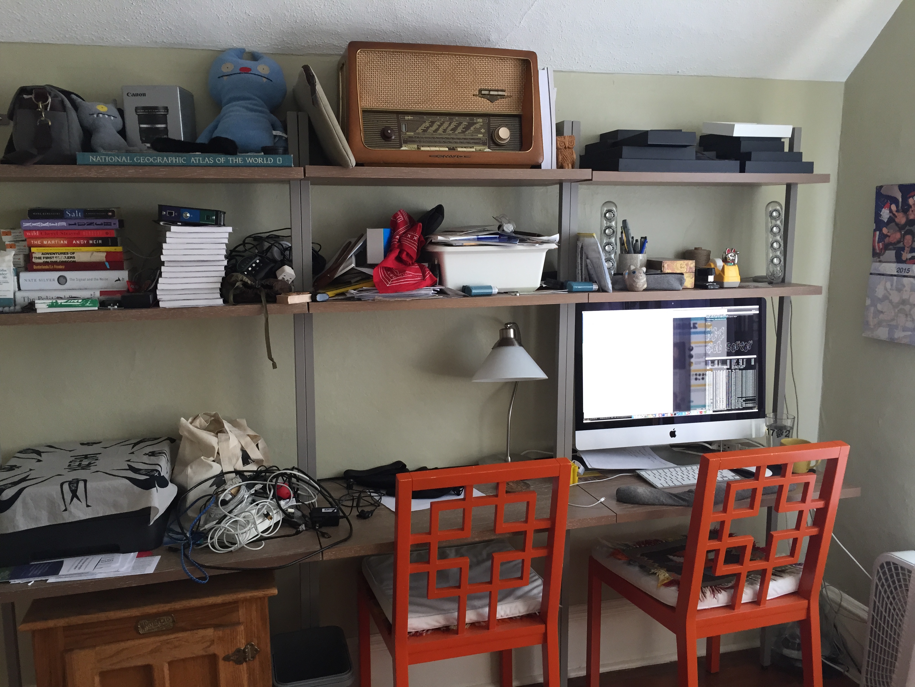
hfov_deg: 61.7
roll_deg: +0.2
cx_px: 458
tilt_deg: -10.1
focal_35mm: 29
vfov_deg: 48.2
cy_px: 344
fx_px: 767
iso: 80
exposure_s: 1/30
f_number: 2.2
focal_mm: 4.15
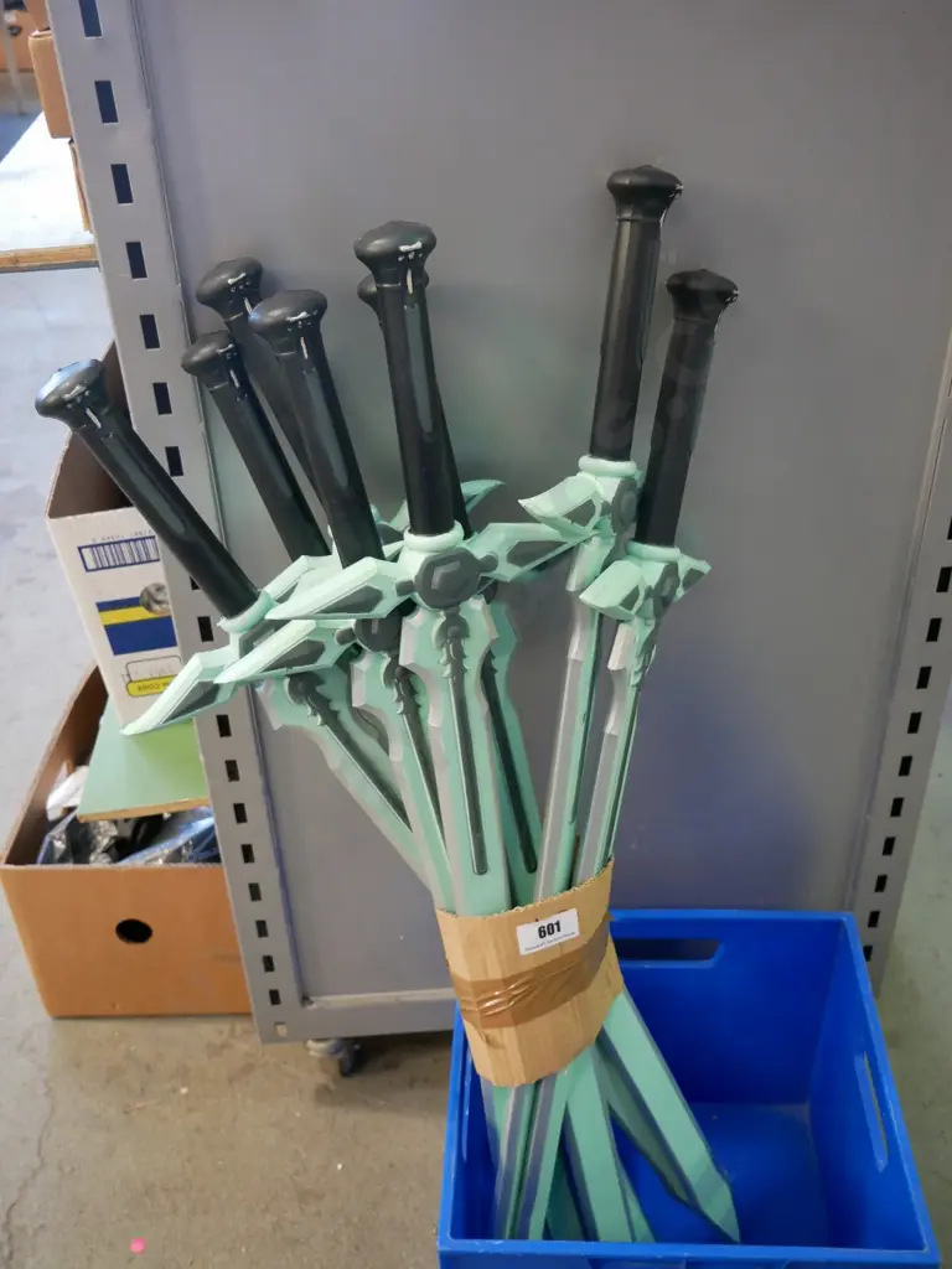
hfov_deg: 41.8
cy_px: 634
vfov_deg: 54.0
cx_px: 476
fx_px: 1247
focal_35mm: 34
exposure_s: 1/60
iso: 1250
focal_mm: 17
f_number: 3.8
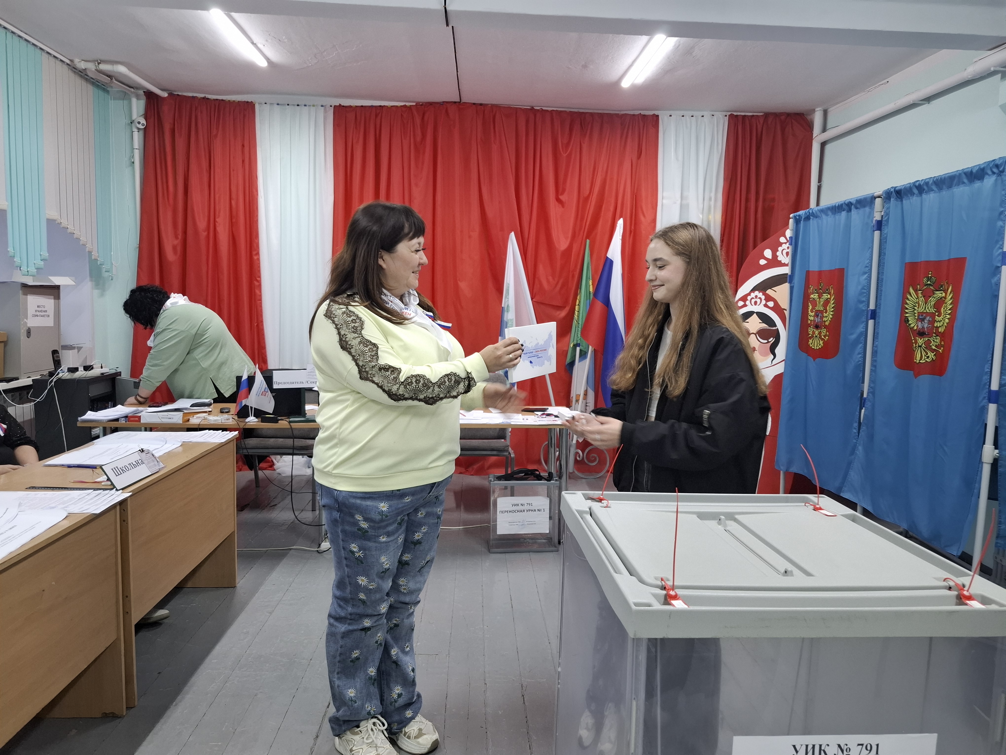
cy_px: 378
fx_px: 668
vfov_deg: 58.9
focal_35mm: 23
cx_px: 503
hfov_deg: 73.9
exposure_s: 1/50
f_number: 1.8
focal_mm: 5.54
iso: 200
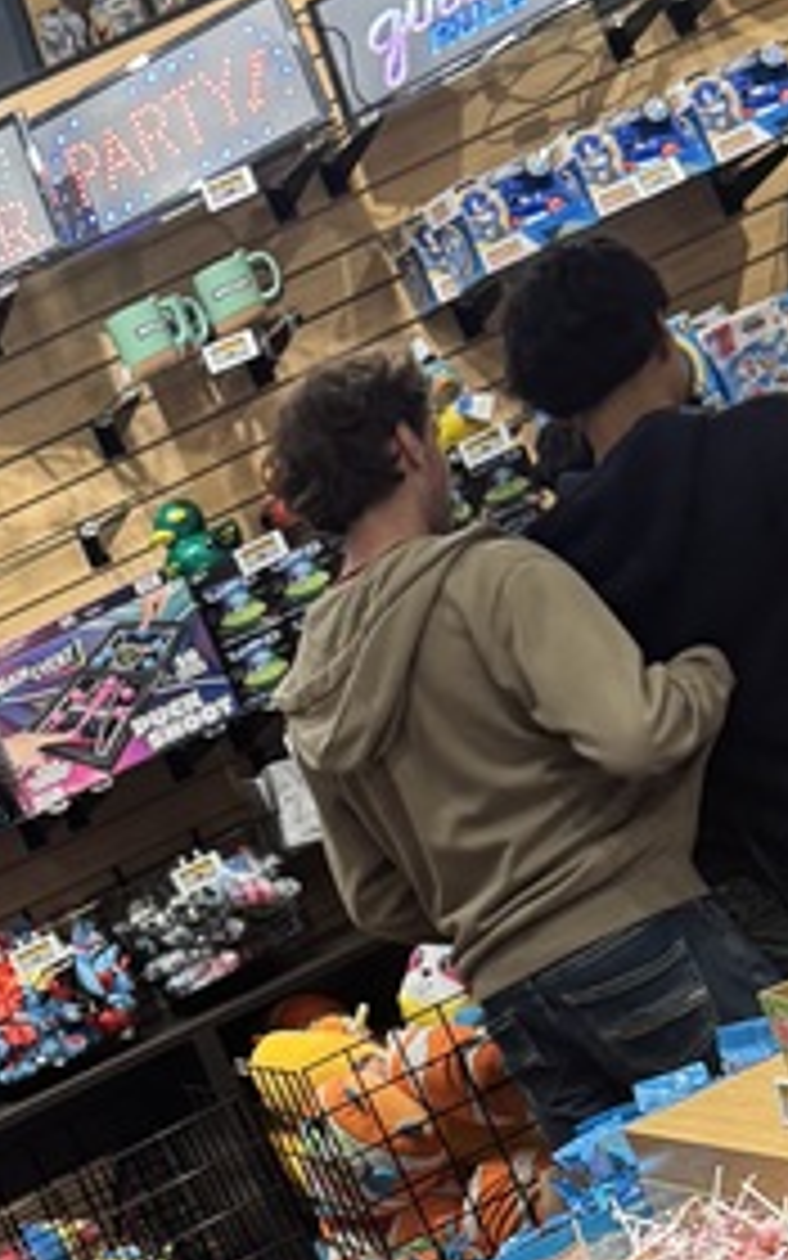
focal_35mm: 93
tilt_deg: -4.7
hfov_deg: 13.7
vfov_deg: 21.9
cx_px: -113
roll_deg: +25.7
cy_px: 1080
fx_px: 3196
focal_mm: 6.76
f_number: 1.78
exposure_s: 1/120
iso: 200
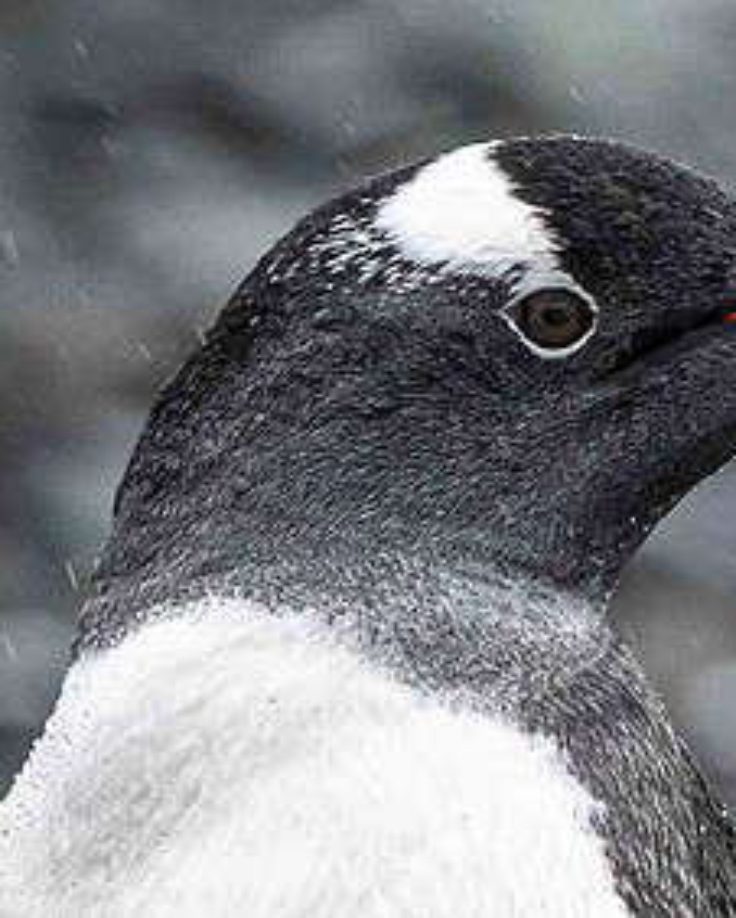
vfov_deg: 1.4
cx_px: 567
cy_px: 1308
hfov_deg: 1.1
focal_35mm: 1389
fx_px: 37780
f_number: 4
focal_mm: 200
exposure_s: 1/640
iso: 1000
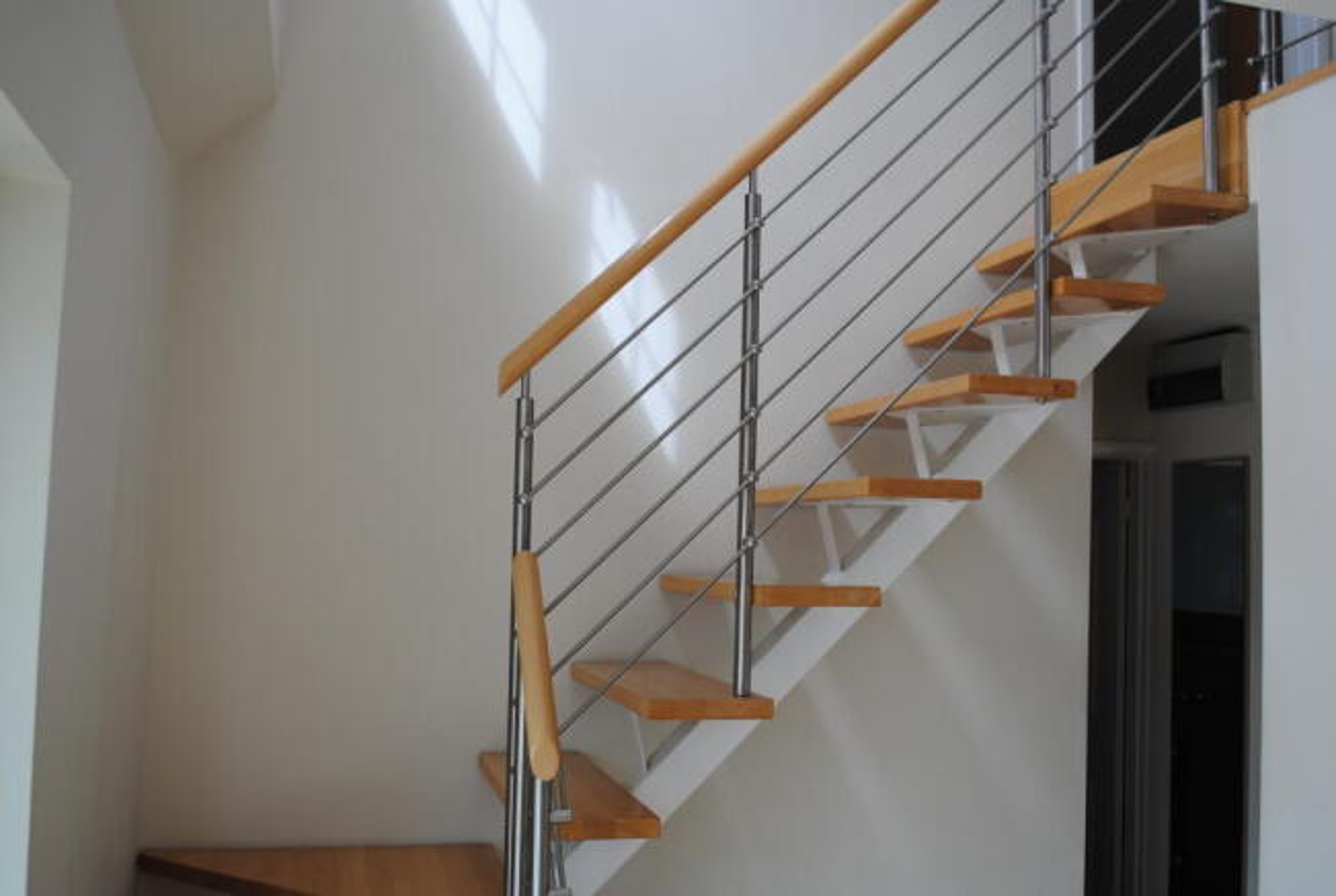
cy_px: 448
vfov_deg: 40.1
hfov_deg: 57.1
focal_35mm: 33
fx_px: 1227
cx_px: 668
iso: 200
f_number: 4.5
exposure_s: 1/80
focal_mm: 22
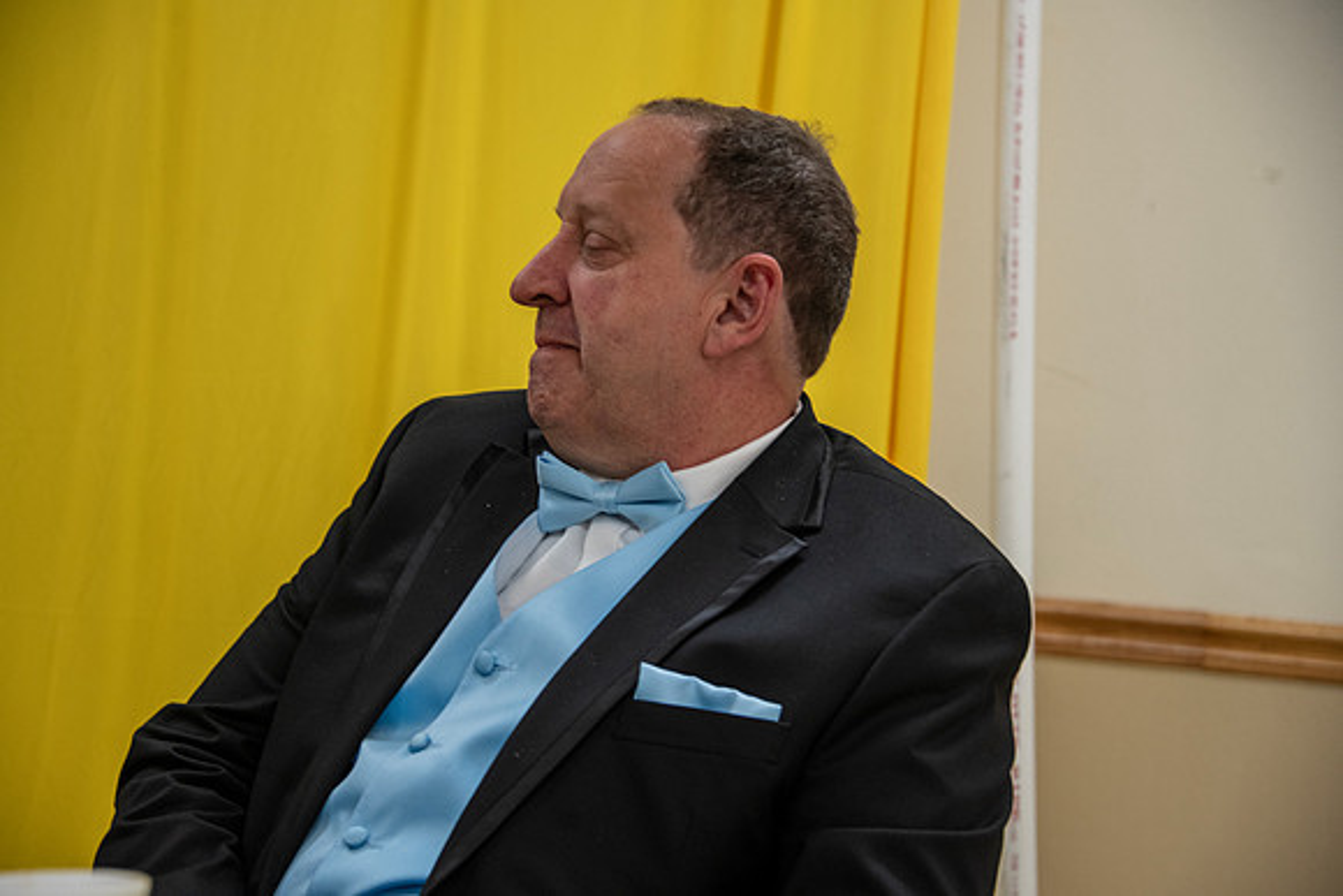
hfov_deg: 20.4
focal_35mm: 100
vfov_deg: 13.7
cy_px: 448
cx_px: 672
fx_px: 3731
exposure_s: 1/80
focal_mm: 100
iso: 800
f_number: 5.6
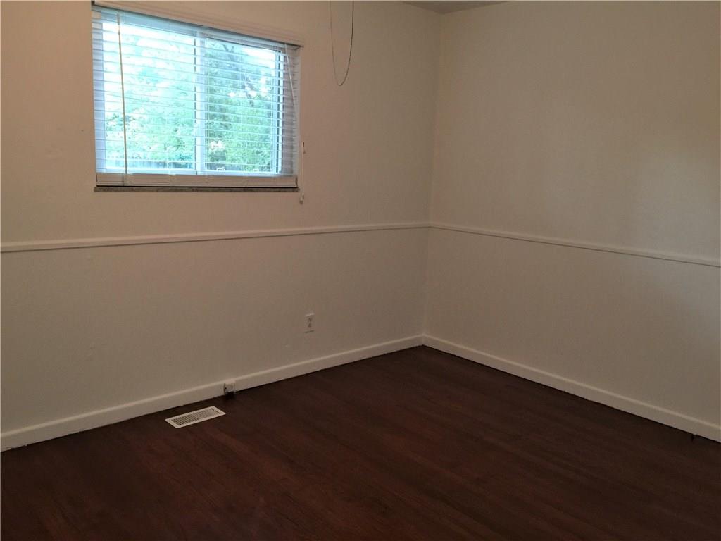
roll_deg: -2.4
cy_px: 270
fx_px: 604
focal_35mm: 29
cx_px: 360
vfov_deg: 48.2
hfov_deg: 61.7
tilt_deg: -8.9
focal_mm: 4.15
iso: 80
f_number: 2.2
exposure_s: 1/15
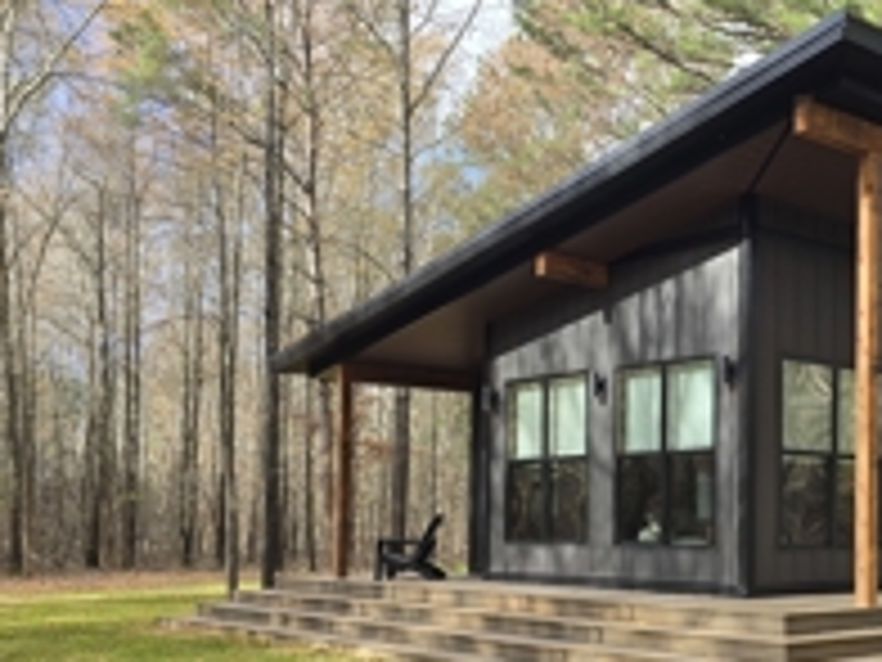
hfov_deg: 37.6
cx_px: 806
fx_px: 1198
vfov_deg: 30.3
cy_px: 500
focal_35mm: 47
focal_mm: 6.3
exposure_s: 1/236
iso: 12
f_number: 1.7
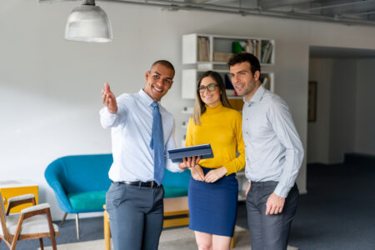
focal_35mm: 55
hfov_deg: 36.2
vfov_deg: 24.6
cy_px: 125
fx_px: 573
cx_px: 188
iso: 200
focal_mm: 55
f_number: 1.8
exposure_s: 1/200
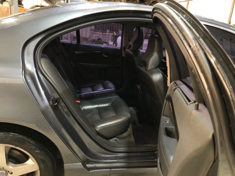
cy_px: 88
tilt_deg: -19.8
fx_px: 190
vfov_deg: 49.7
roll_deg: -6.1
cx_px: 118
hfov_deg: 63.4
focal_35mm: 28
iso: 50
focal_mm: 3.99
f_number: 1.8
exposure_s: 1/15
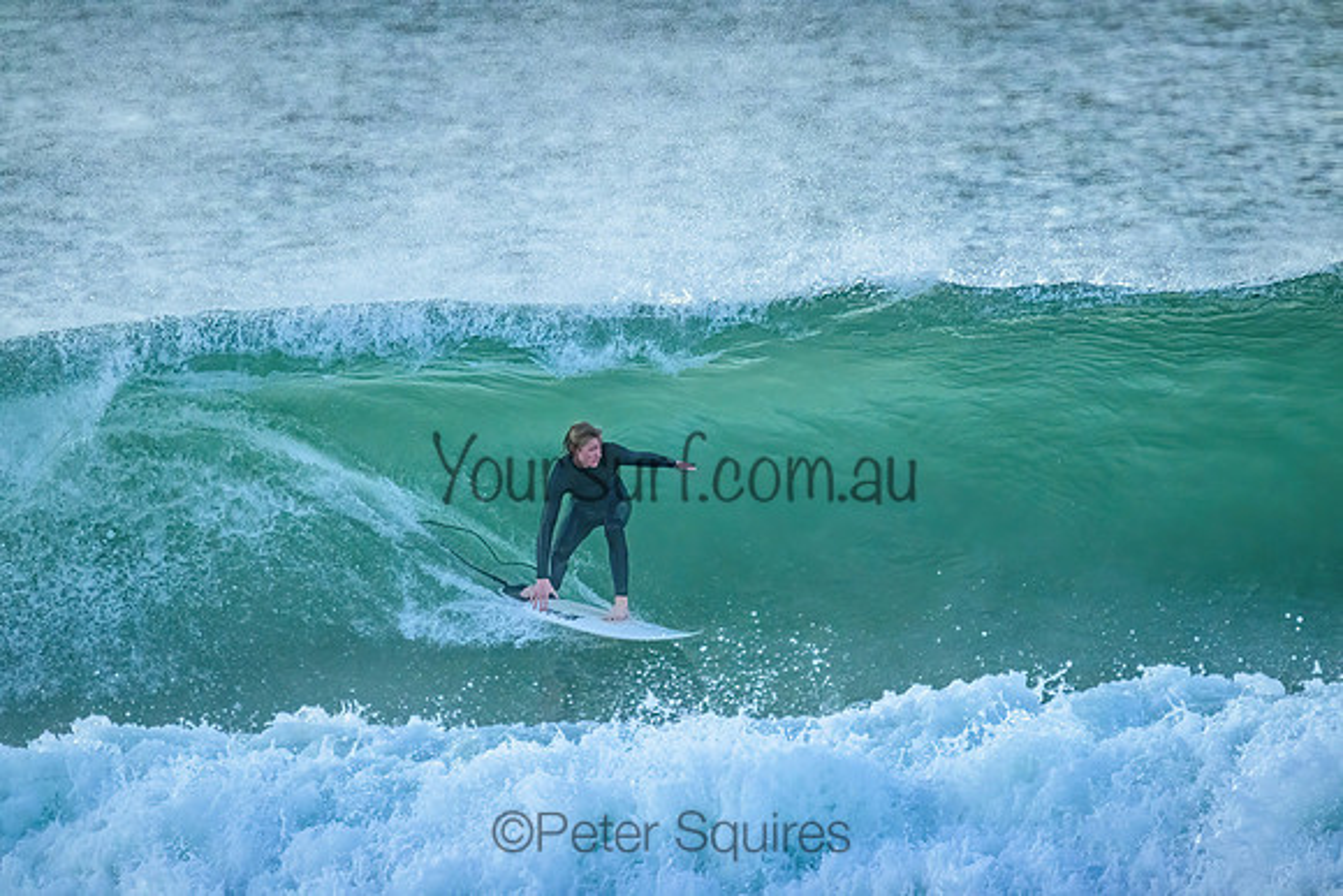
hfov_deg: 2.6
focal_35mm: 800
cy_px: 448
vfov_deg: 1.7
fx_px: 29850
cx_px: 672
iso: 6400
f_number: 11
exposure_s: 1/1250
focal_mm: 800
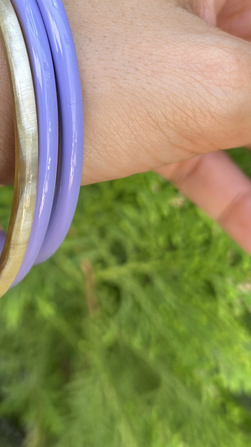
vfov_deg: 24.9
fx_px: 994
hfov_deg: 14.2
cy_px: 94
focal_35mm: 84
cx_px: 12
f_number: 1.78
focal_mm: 6.86
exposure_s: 1/339
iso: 80
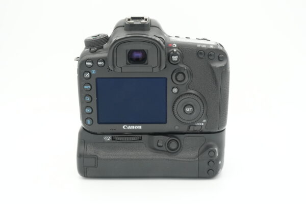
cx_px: 153
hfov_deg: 38.9
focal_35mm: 51
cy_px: 102
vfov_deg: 26.5
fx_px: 433
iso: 1000
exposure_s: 1/100
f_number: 14
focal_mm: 34
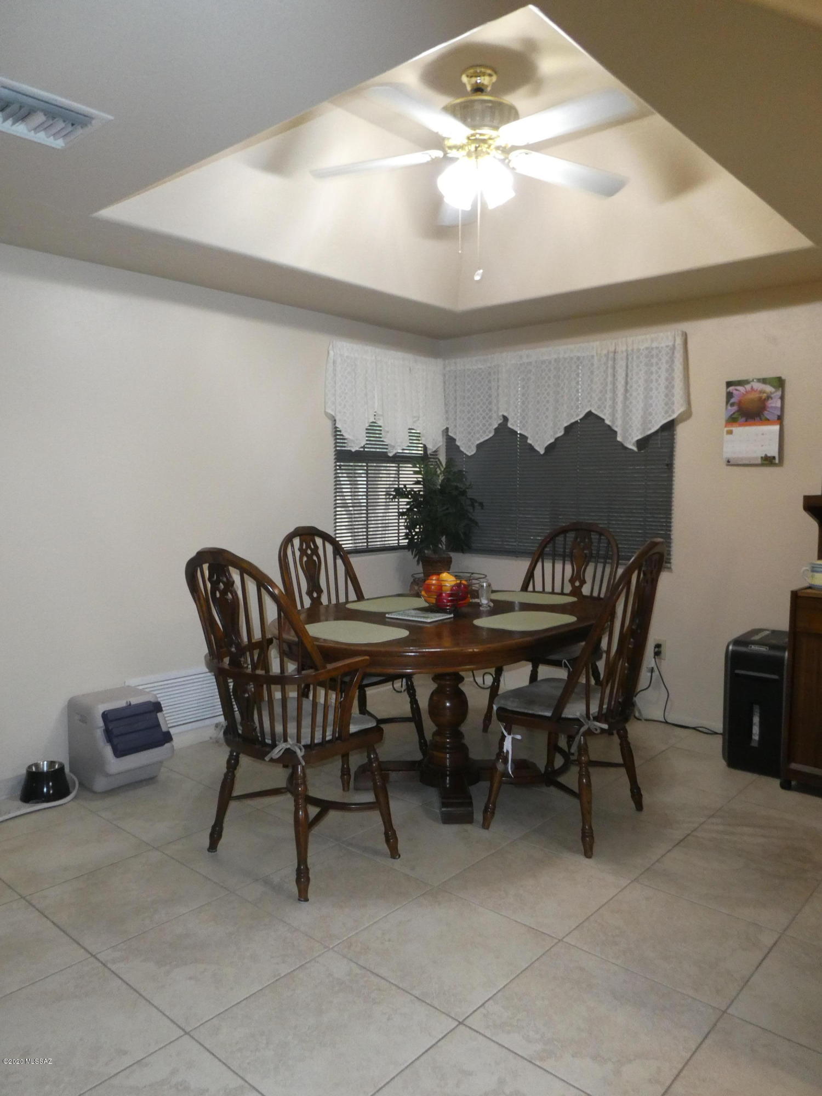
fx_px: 760
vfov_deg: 71.6
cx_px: 411
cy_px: 548
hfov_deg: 56.8
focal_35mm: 24
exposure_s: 1/60
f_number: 3.3
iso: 500
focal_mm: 4.3
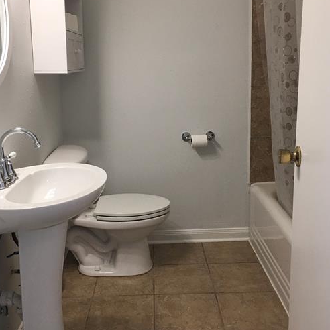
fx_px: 431
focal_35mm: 40
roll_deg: +0.3
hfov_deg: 41.8
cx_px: 154
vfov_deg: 41.7
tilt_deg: -9.7
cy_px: 140
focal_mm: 4.15
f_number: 2.2
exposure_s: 1/30
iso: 32
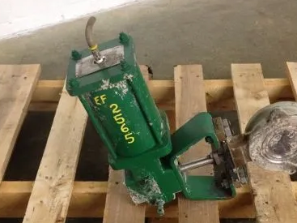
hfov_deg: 31.7
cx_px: 166
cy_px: 162
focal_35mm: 61
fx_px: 523
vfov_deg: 23.8
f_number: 2.4
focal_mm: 4.28
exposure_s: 1/20
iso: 200
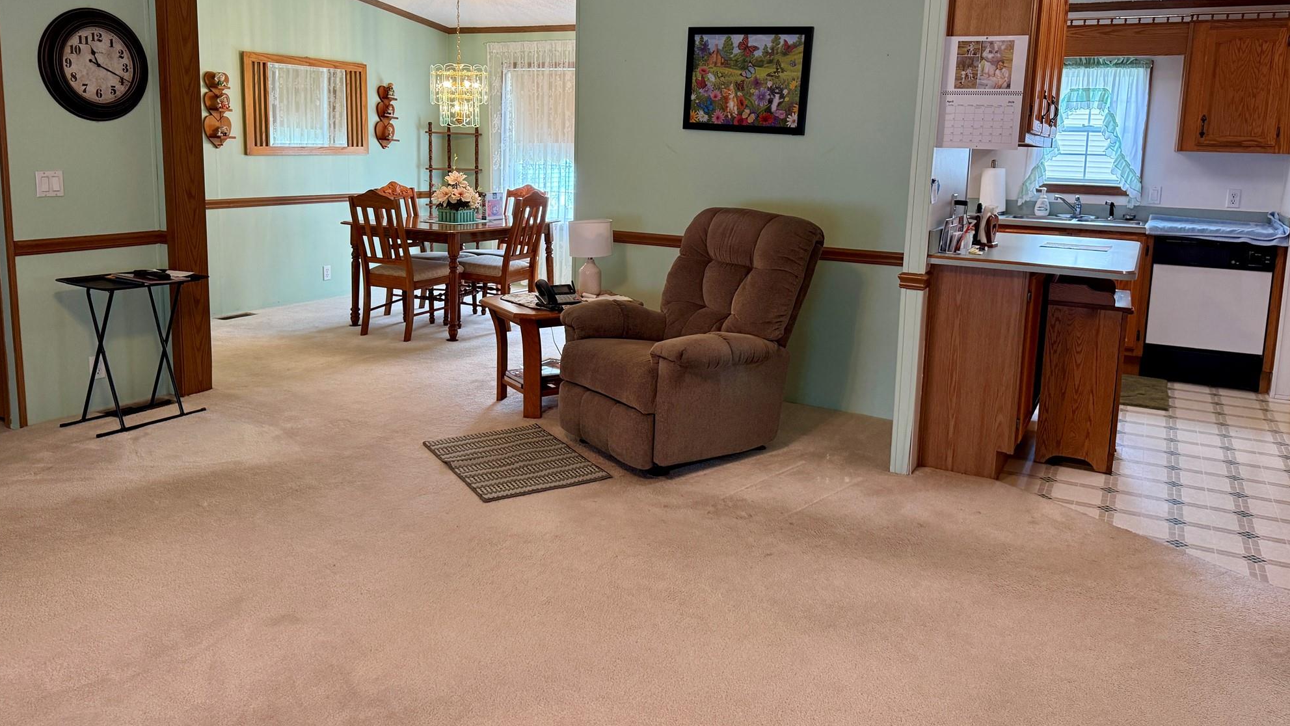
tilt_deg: -7.7
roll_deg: -1.6
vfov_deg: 42.6
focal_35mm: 27
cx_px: 658
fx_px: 924
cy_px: 278
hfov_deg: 69.8
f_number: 1.78
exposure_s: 1/60
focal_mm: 6.76
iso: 250
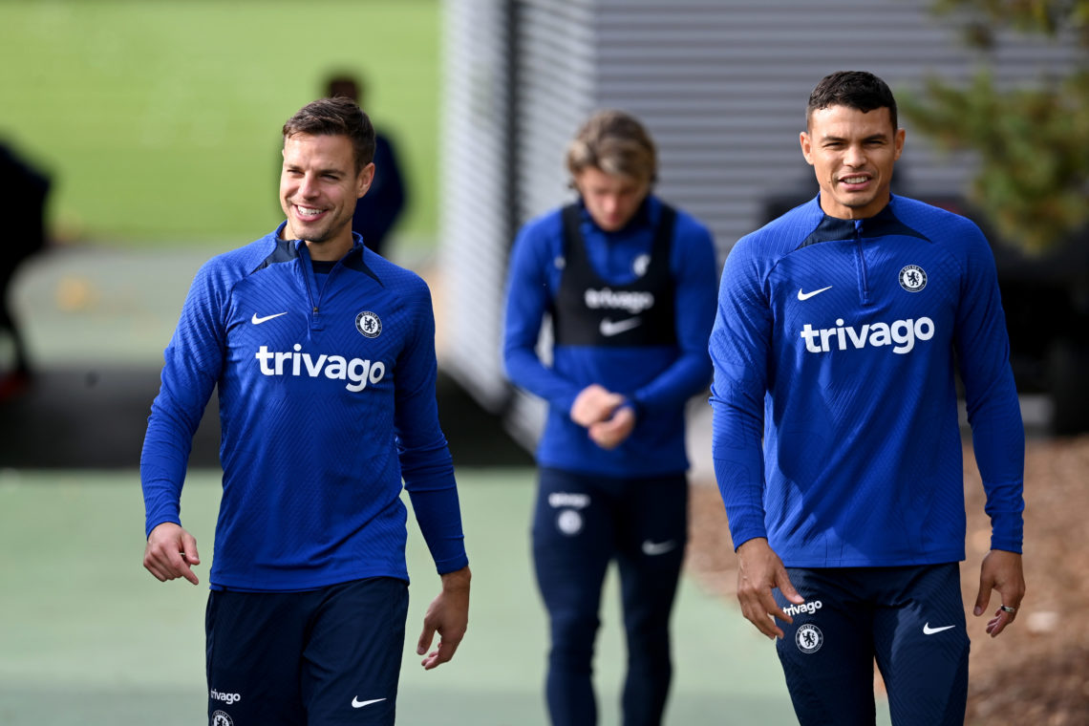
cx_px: 544
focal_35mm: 400
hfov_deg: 5.2
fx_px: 12099
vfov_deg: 3.4
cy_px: 363
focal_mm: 400
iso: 640
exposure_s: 1/1250
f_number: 4.5
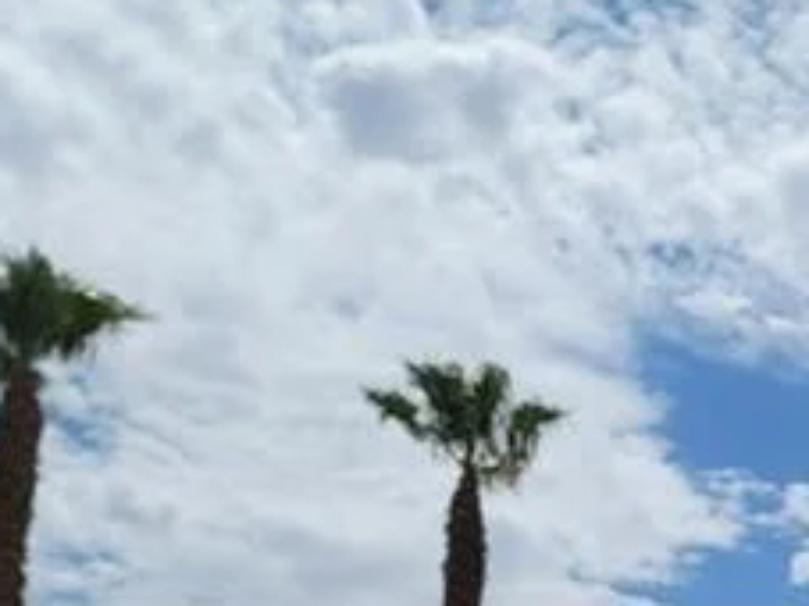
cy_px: 1023
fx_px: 2056
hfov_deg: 20.0
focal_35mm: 88
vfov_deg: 15.0
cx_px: 1123
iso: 20
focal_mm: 7
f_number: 1.8
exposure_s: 1/2544
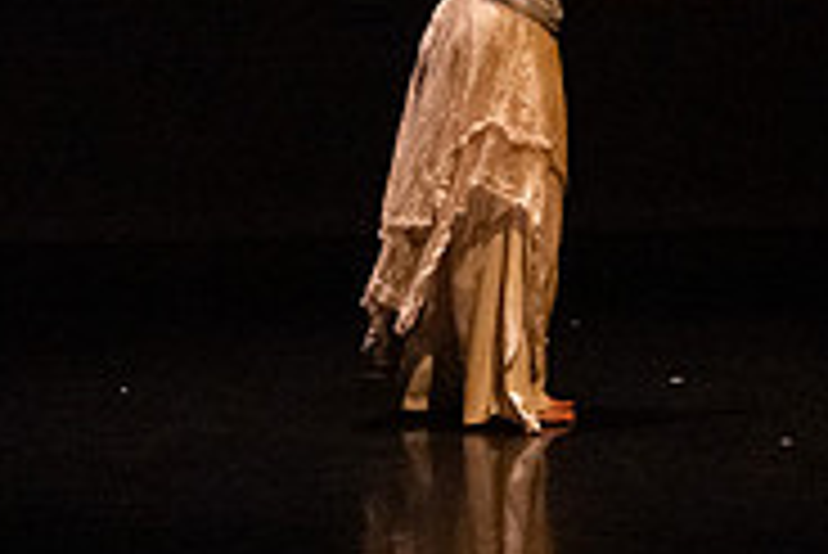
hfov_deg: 9.8
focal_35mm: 208
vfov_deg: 6.6
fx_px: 4788
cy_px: -198
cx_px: 765
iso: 6400
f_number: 4
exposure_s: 1/400
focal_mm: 60
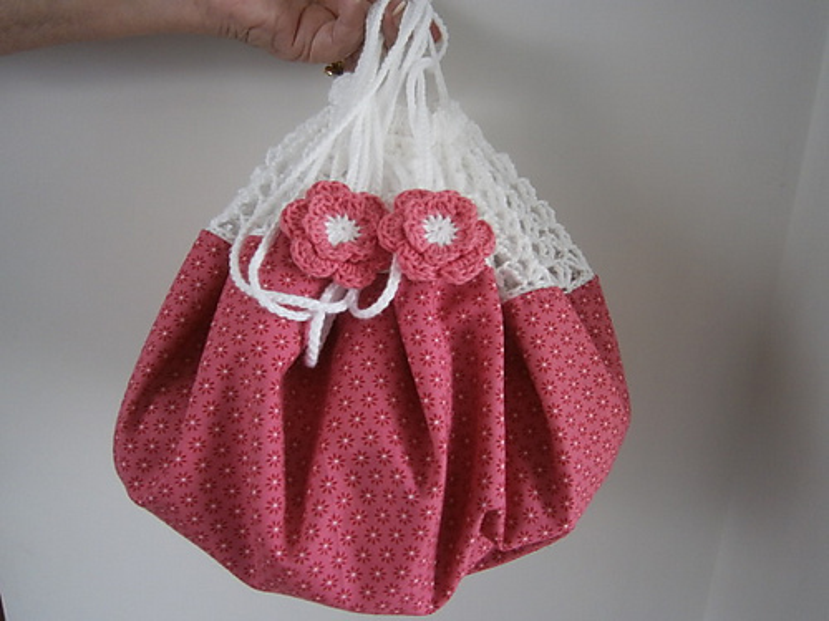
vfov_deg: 53.1
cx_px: 414
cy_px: 310
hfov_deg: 67.3
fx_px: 623
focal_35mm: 26
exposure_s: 1/30
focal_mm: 4.7
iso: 125
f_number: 2.8
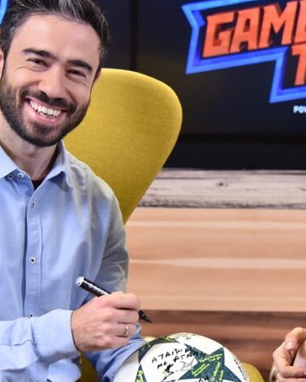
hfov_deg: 16.4
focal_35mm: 93
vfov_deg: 20.6
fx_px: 1053
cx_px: 251
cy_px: 238
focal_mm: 44
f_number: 4
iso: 1600
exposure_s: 1/250
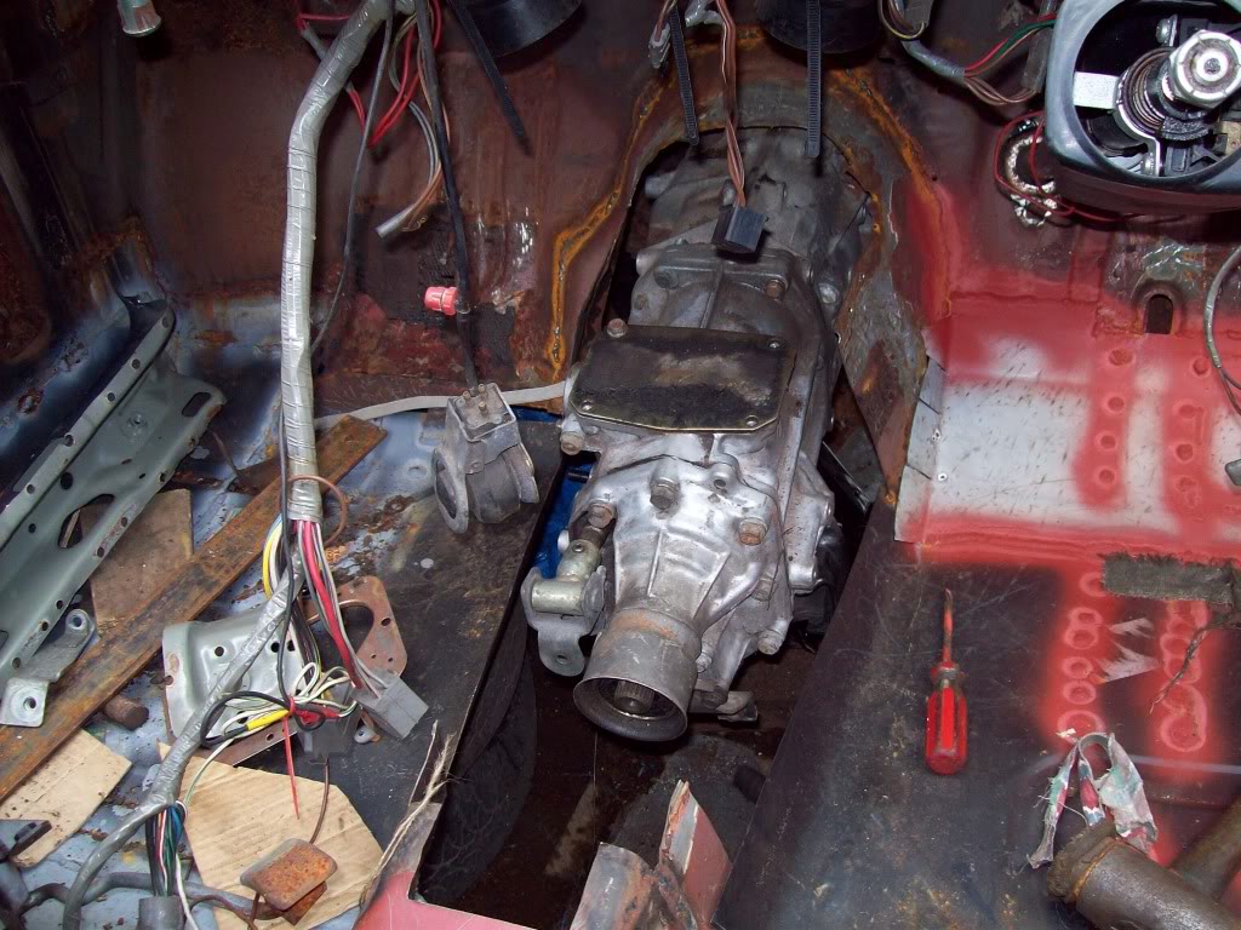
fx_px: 1291
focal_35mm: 36
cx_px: 620
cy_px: 465
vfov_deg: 39.7
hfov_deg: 51.4
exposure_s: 1/64
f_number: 2.7
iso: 80
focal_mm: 6
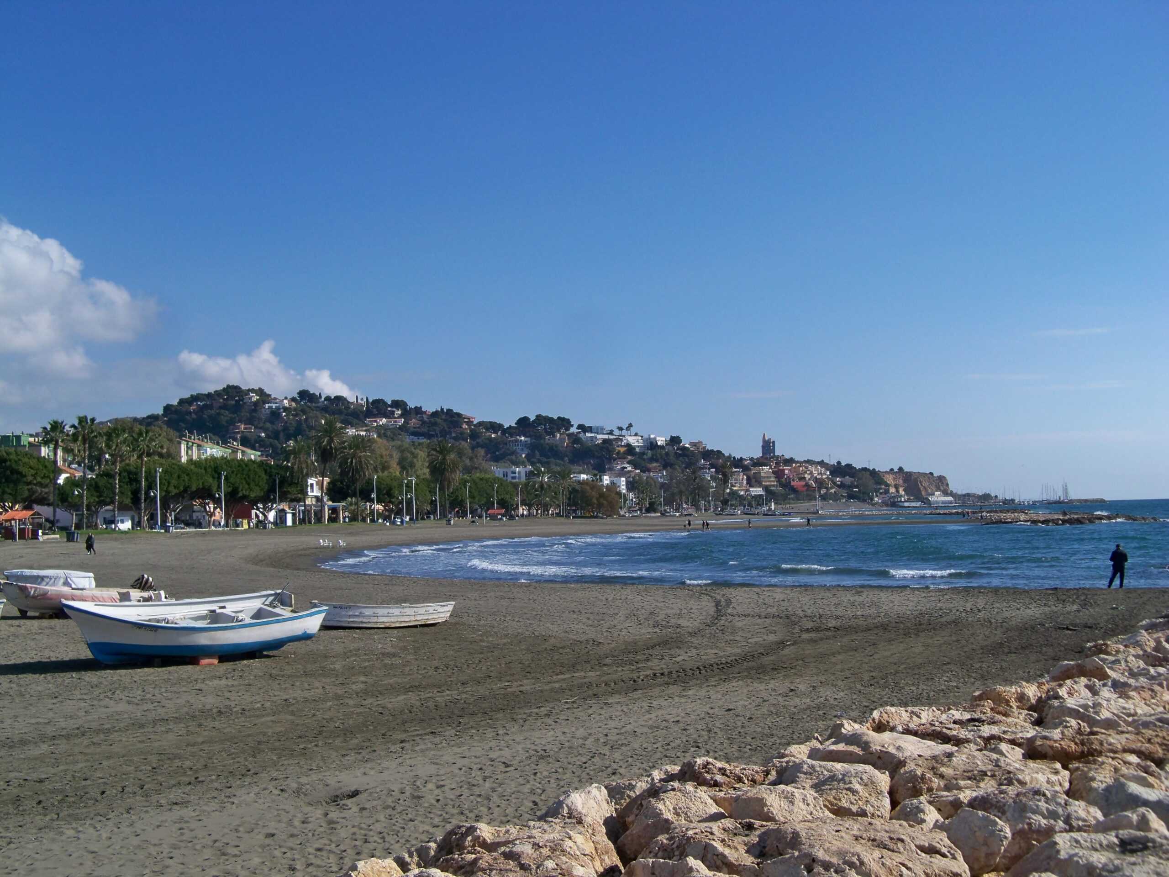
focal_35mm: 42
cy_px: 438
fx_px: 1418
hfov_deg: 44.8
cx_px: 584
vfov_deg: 34.3
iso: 64
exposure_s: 1/1000
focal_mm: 7.5
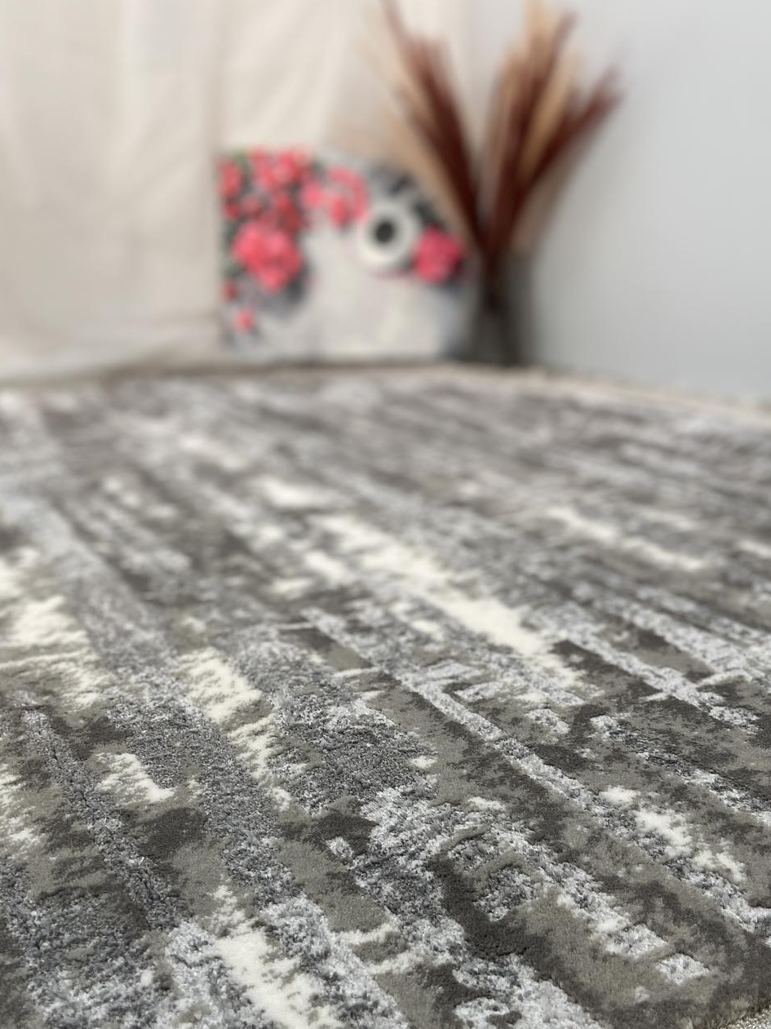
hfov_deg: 42.9
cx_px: 368
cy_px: 645
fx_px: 981
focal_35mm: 33
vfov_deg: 54.7
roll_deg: +1.3
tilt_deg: -23.1
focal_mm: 4.25
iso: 100
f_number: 1.8
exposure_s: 1/121
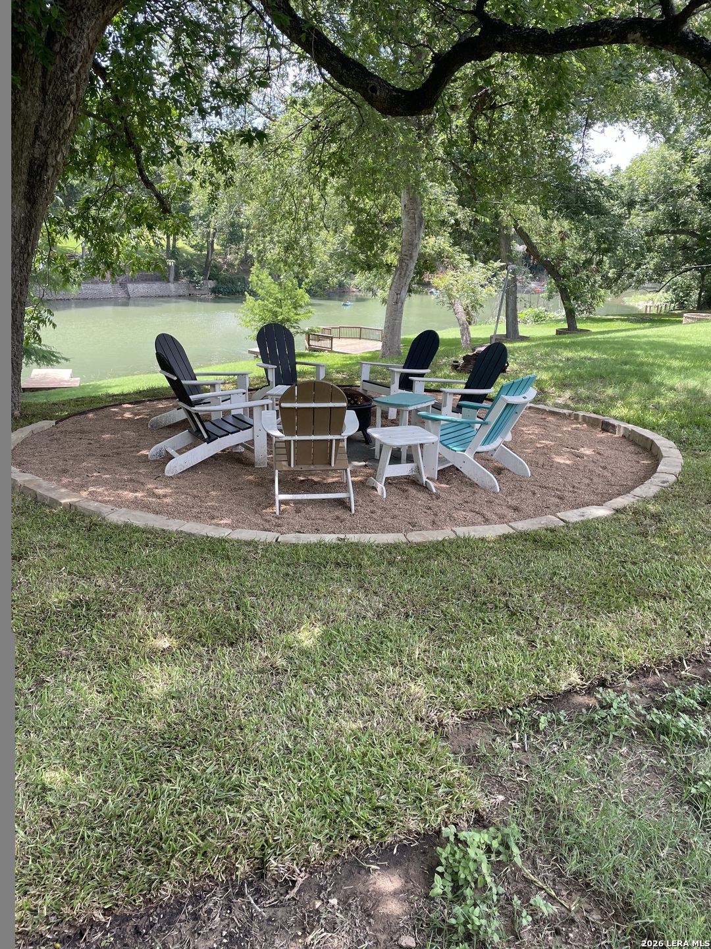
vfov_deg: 67.3
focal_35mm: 26
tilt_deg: -16.7
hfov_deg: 53.1
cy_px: 474
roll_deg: -2.5
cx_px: 356
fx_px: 712
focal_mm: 4.2
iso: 32
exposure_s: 1/339
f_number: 1.6
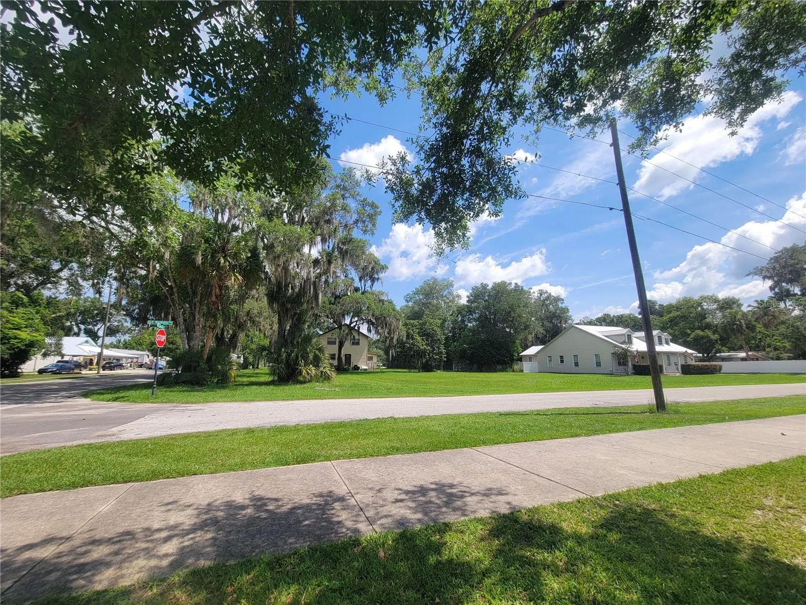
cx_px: 403
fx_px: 303
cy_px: 302
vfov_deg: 89.9
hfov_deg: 106.2
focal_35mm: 13
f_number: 2.2
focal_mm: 2.2
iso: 50
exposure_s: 1/1468
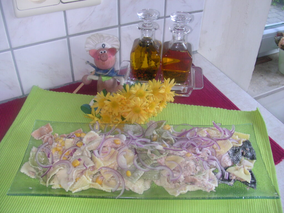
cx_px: 142
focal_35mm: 37
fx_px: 304
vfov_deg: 38.7
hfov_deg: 50.1
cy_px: 106
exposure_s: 1/30
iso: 100
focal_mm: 5.6
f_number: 2.7
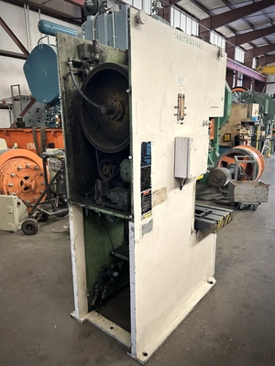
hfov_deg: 53.1
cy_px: 183
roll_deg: +1.0
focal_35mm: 26
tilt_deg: -12.5
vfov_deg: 67.3
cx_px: 138
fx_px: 275
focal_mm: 5.7
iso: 100
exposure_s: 1/60
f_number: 1.5
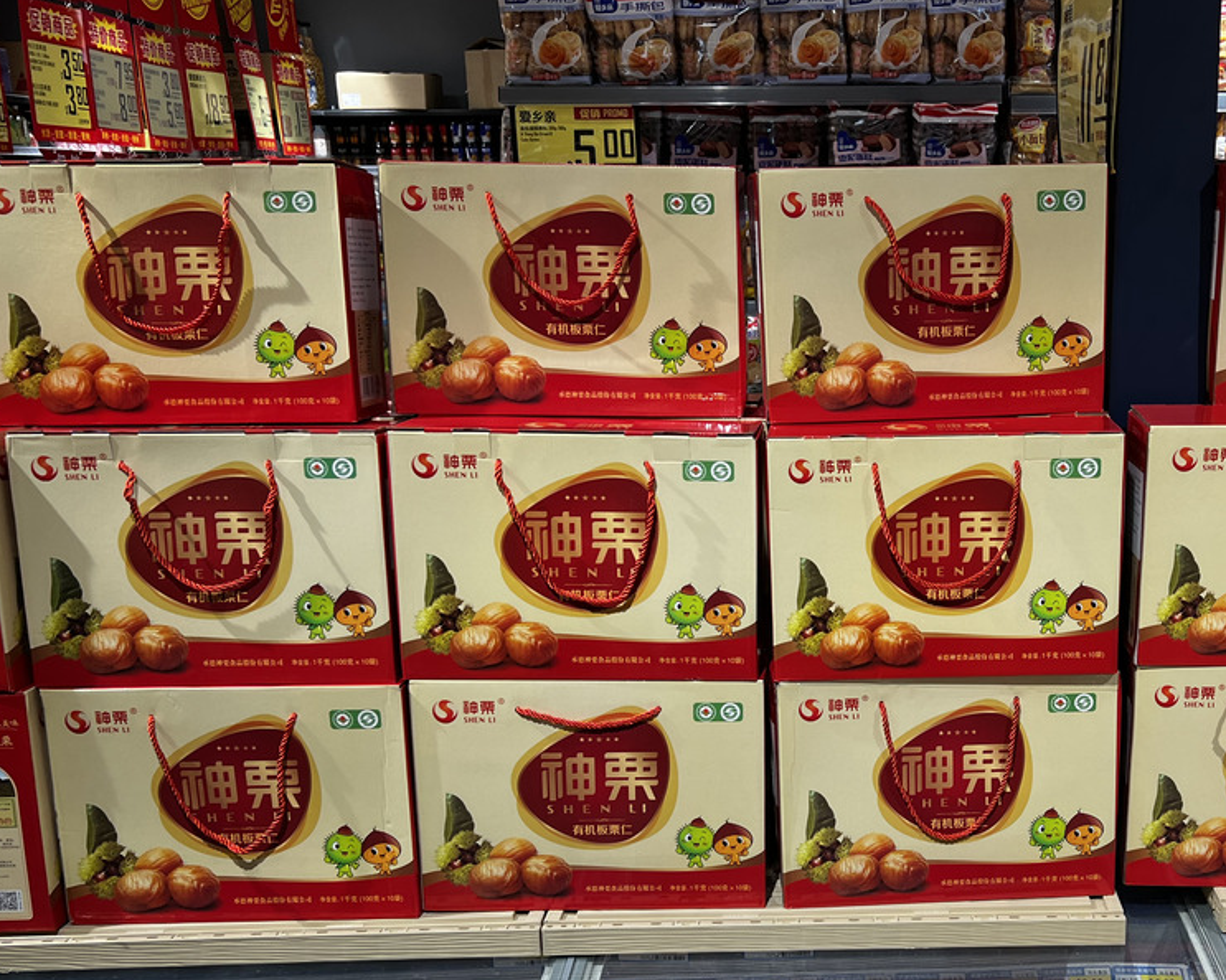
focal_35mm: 41
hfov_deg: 43.5
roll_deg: +0.7
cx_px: 899
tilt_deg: -14.2
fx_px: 1487
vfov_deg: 36.4
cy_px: 554
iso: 40
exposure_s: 1/138
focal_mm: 5.7
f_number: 1.5
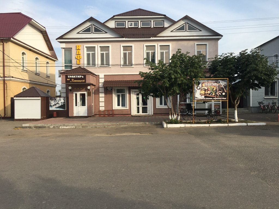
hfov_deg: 61.7
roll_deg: +0.6
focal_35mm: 29
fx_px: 234
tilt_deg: +0.1
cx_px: 140
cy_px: 104
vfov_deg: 48.2
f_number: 2.2
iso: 25
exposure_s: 1/894
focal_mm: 4.15
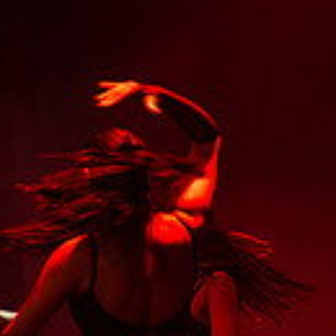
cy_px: 259
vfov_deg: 6.7
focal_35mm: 260
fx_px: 2855
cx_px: -415
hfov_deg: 6.5
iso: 4000
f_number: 5
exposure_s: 1/200
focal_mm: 50
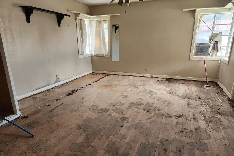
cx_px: 117
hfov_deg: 73.8
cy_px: 87
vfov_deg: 53.0
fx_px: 156
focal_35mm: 24
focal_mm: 6.4
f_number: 1.8
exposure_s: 1/120
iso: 400
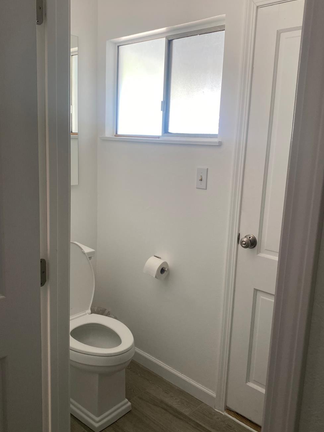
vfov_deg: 60.0
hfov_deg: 46.8
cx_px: 160
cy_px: 211
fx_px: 374
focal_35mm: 30
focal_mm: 4.25
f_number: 1.8
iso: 100
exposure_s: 1/60
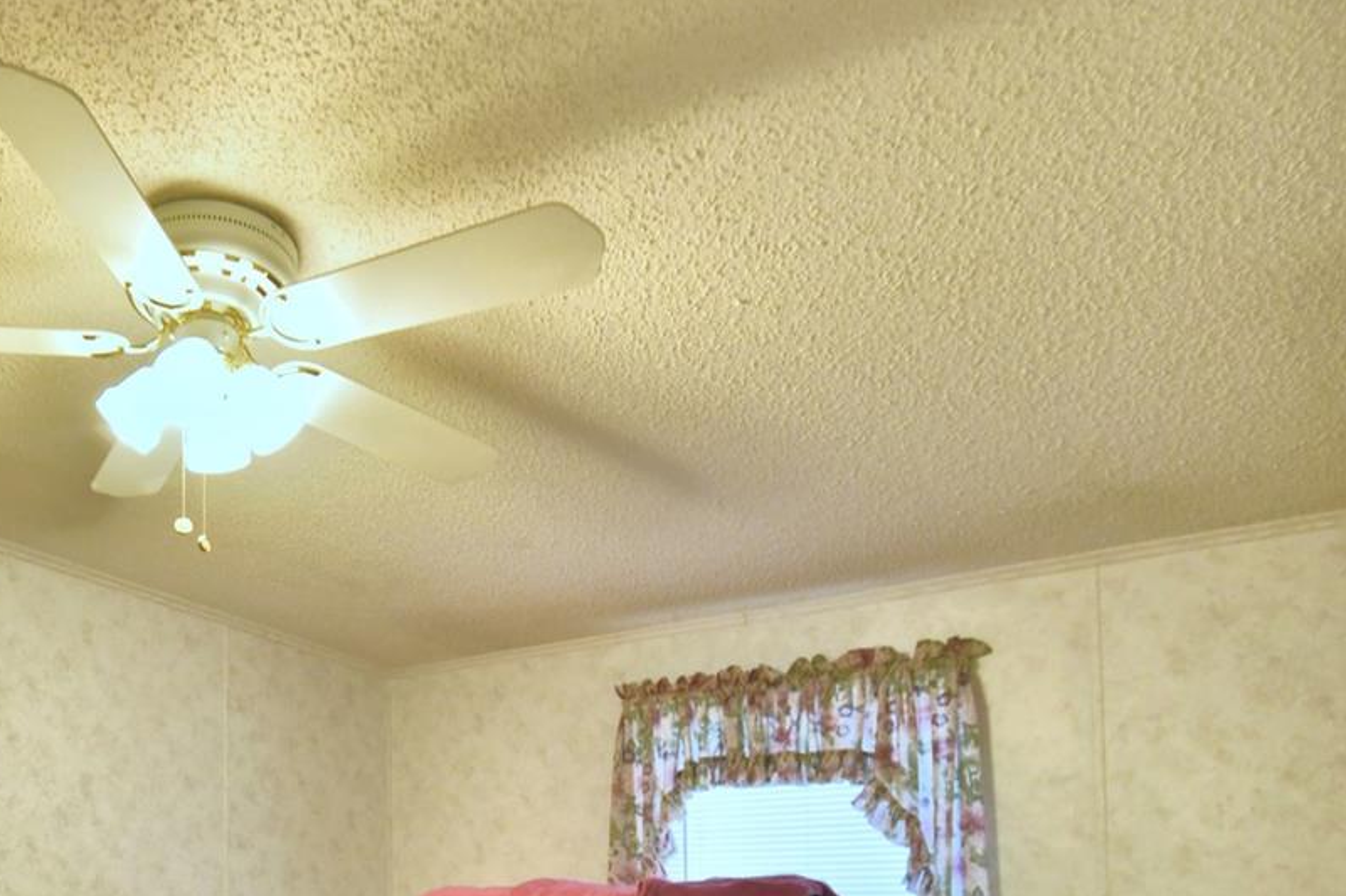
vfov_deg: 39.9
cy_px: 829
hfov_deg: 56.8
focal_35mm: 30
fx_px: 1121
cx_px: 244
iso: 400
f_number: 4.5
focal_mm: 10
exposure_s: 1/30
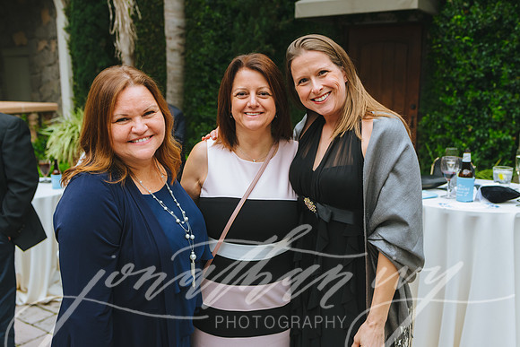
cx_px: 260
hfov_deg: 54.4
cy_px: 174
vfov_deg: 37.9
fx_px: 506
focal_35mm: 35
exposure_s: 1/250
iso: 1600
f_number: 3.5
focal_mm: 35
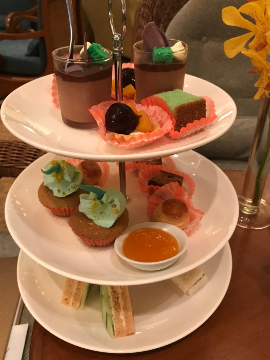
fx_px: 302
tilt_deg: -34.8
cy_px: 177
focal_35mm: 29
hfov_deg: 48.2
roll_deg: +1.5
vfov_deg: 61.7
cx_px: 136
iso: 80
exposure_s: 1/7
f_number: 1.8
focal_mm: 3.99
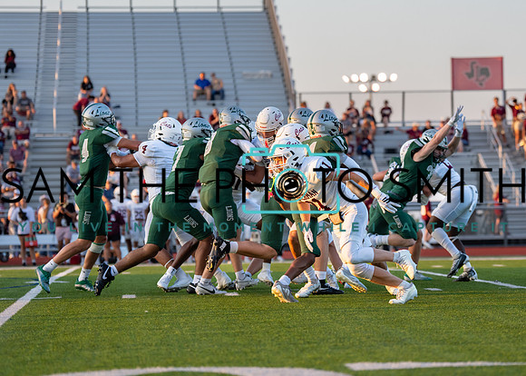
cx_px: 325
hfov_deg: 13.2
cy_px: 187
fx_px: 2267
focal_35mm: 152
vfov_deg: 9.5
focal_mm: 111
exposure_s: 1/1250
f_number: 2.8
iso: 320
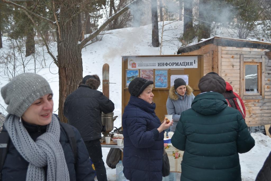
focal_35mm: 39
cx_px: 136
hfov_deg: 49.5
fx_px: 294
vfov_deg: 34.2
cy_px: 90
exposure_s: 1/100
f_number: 4.2
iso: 100
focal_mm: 26
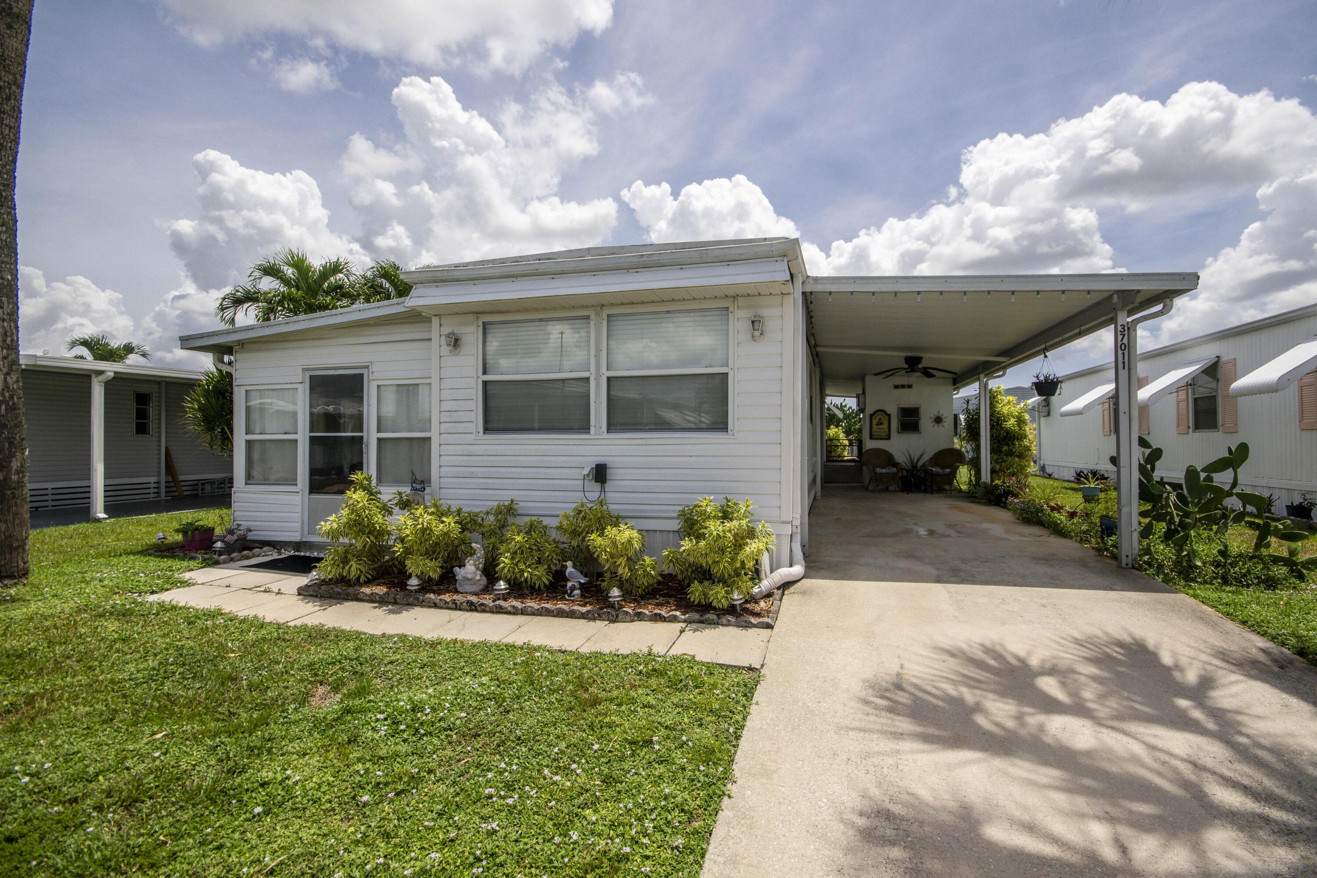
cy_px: 439
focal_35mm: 15
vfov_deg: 77.3
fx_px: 549
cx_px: 658
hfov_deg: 100.4
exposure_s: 1/800
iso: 100
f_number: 8
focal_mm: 10
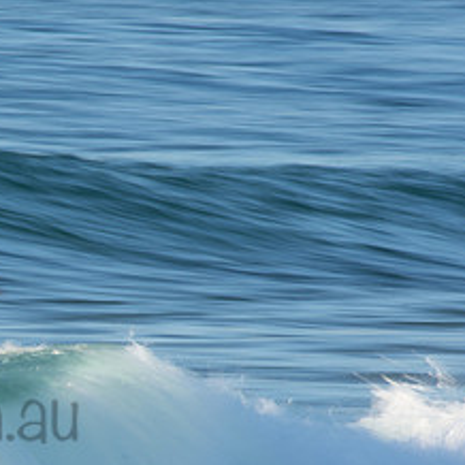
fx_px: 25806
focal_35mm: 1698
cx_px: -147
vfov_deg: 1.0
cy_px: 391
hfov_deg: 1.0
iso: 100
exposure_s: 1/15
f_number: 22
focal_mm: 500
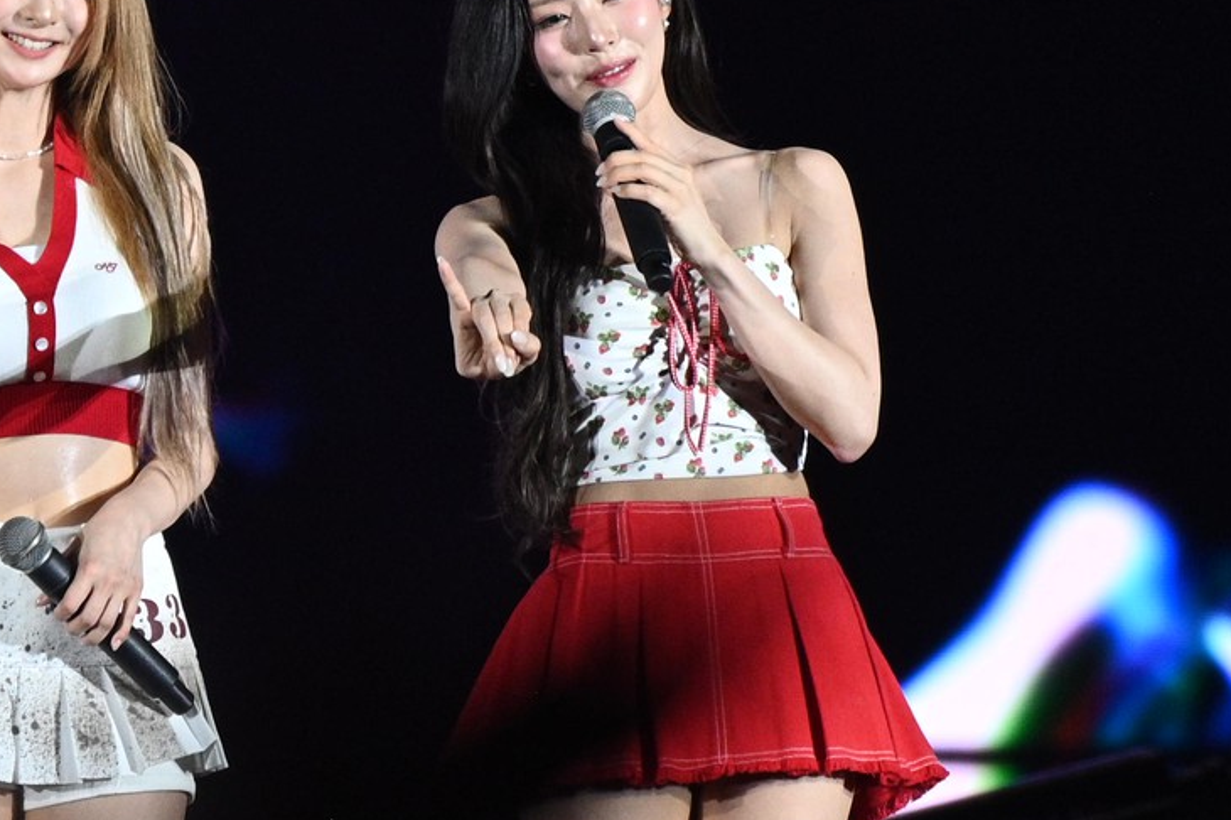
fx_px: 45524
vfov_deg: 1.0
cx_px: -648
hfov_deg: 1.5
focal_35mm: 1332
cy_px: 467
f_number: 5.6
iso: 2000
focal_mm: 380
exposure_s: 1/400
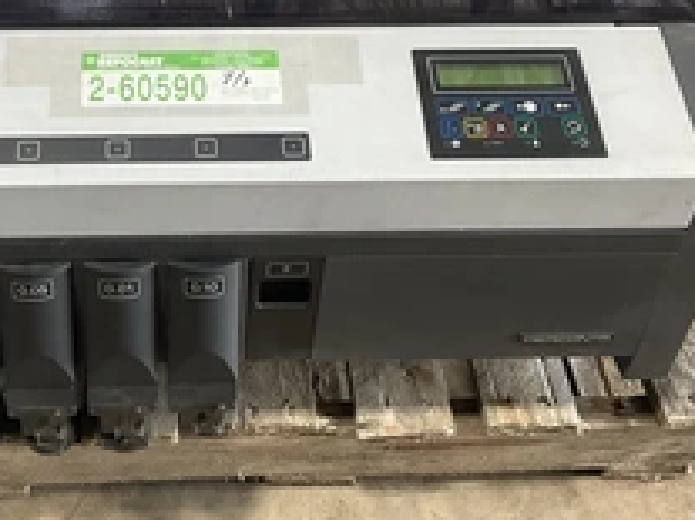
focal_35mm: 56
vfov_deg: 25.8
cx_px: 198
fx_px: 1124
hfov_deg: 33.9
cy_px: 148
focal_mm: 3
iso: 100
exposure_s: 1/60
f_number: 1.8
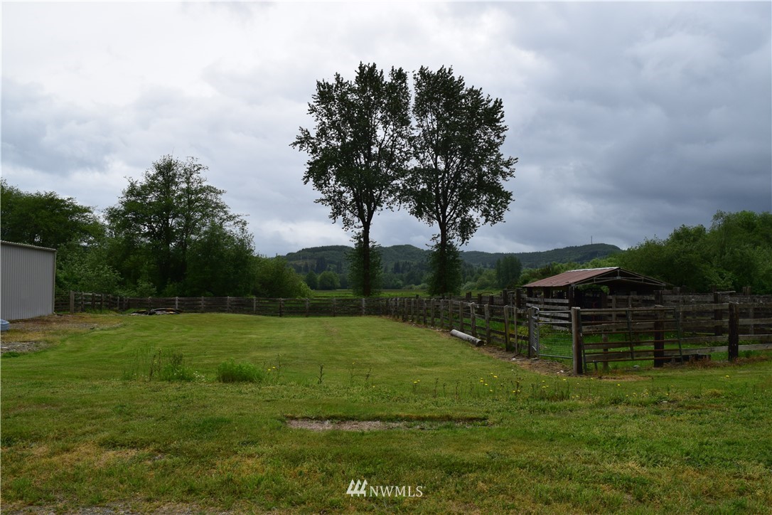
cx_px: 386
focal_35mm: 32
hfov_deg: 59.5
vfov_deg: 41.7
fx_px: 675
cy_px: 258
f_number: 11
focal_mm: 21
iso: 400
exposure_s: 1/500
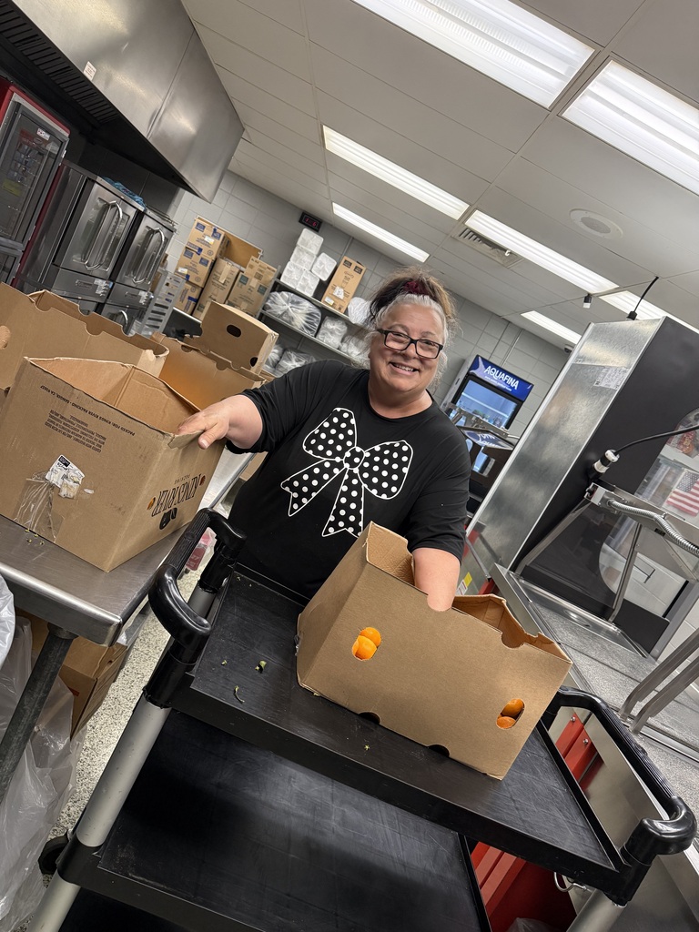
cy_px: 466
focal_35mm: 24
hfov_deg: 56.8
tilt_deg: -8.1
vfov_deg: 71.6
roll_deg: -28.2
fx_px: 646
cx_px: 350
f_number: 1.78
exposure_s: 1/120
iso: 400
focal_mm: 6.76
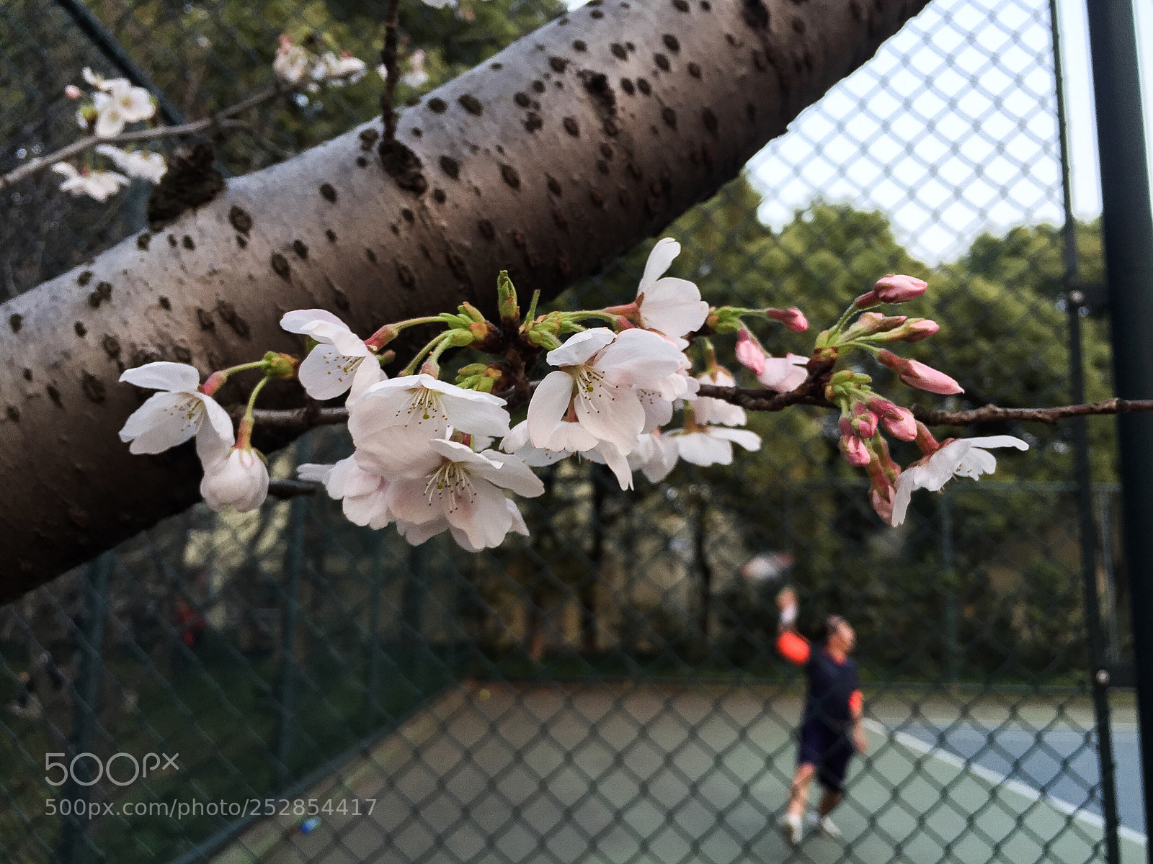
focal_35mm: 29
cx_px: 576
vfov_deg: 48.2
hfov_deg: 61.7
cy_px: 432
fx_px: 966
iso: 32
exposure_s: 1/30
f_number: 2.2
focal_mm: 4.15
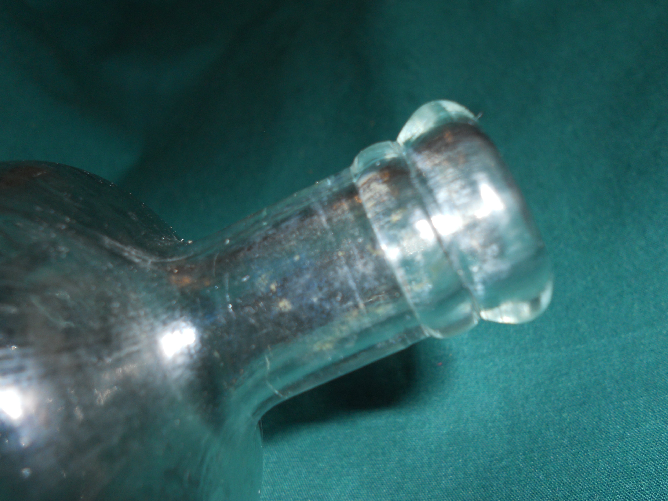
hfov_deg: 55.4
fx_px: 637
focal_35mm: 33
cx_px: 337
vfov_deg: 42.9
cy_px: 246
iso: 80
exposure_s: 1/25
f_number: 8.8
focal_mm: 5.8
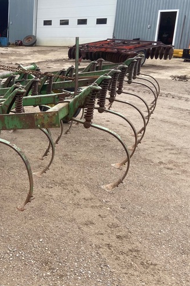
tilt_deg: -19.7
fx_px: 348
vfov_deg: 44.5
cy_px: 142
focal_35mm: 44
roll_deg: -1.7
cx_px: 16
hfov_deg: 29.2
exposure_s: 1/640
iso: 32
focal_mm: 4.25
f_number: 1.8
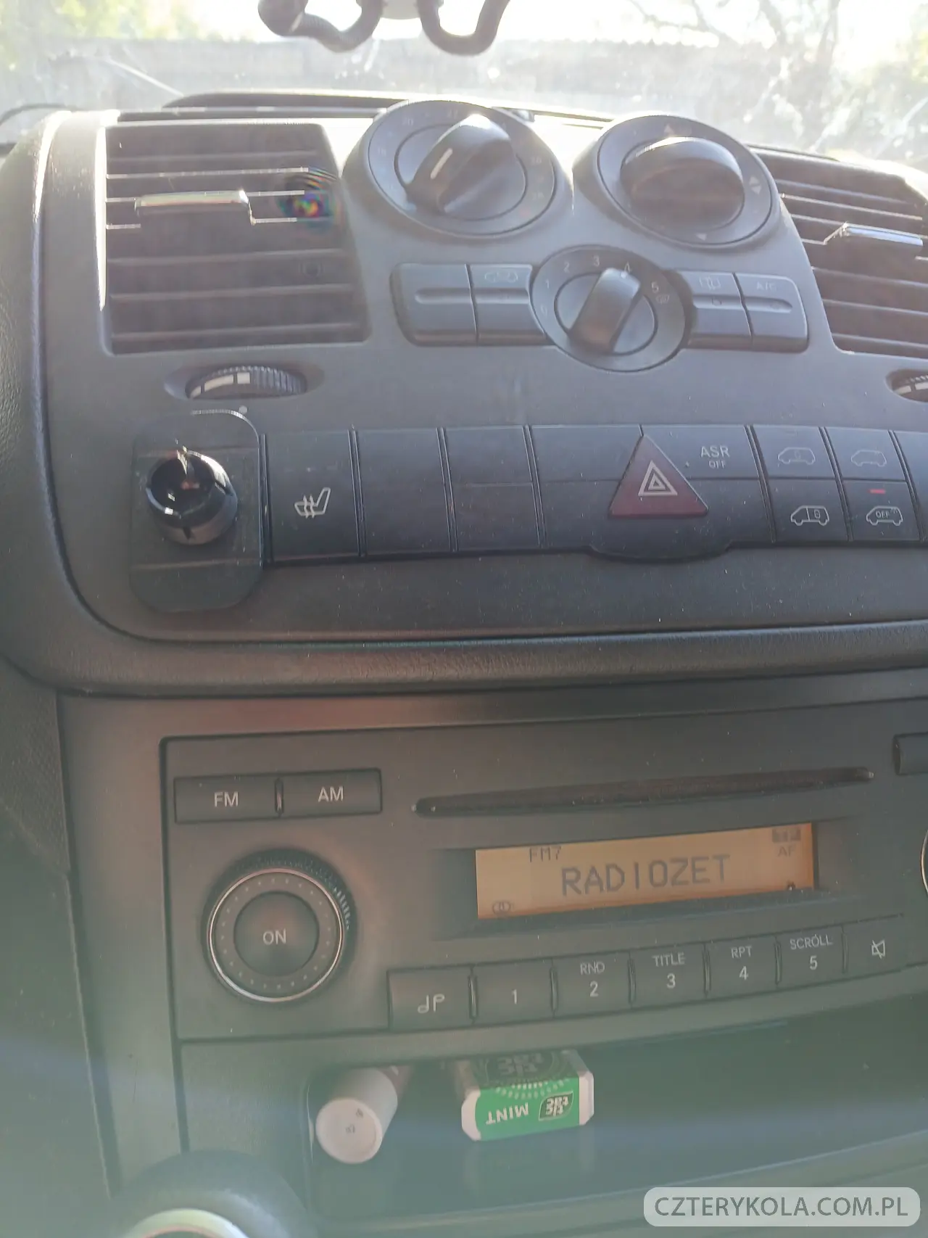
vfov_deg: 67.3
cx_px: 464
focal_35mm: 26
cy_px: 619
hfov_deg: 53.1
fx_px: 929
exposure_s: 1/50
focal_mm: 3.98
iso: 25
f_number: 1.8
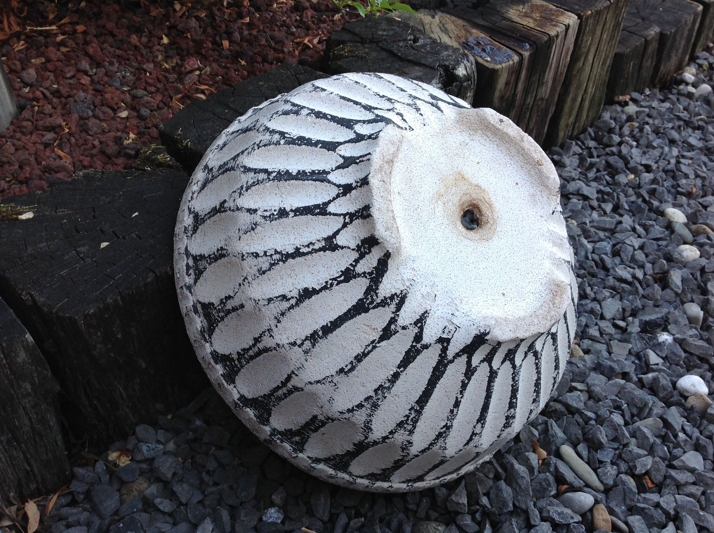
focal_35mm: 35
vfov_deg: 40.6
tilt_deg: -42.0
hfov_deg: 52.7
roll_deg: -2.8
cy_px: 266
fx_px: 721
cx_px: 357
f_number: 2.4
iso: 64
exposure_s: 1/120
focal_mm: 4.28
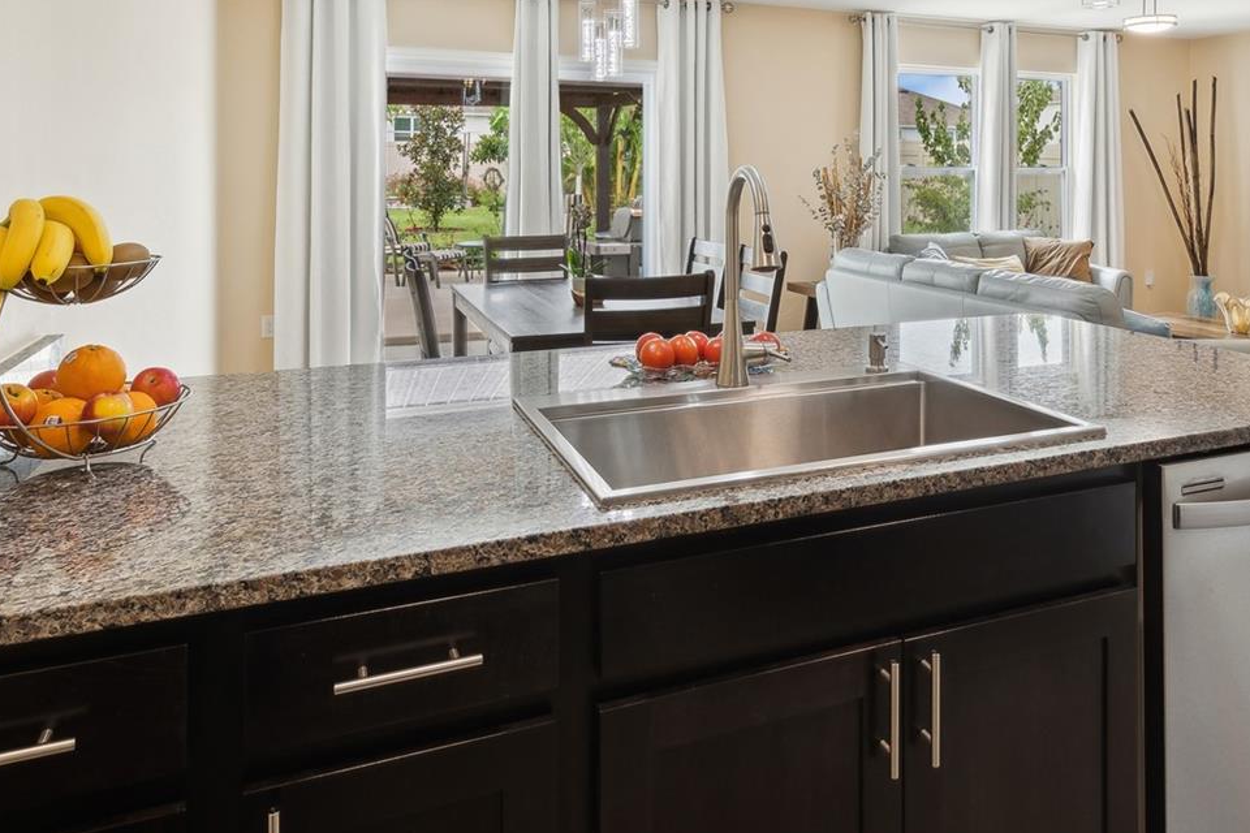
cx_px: 697
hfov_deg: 71.3
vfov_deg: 48.0
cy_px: 150
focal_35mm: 25
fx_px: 868
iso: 200
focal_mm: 10
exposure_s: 1/10
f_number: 8
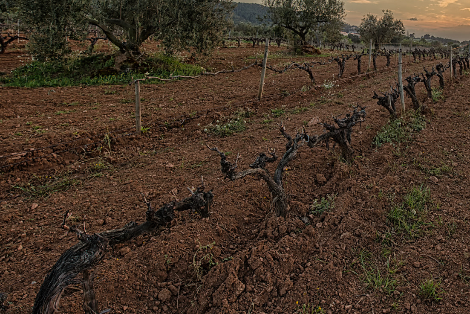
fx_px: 340
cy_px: 51
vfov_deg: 46.3
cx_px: 373
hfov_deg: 63.6
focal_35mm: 26
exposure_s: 1/60
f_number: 9
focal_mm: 14
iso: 100
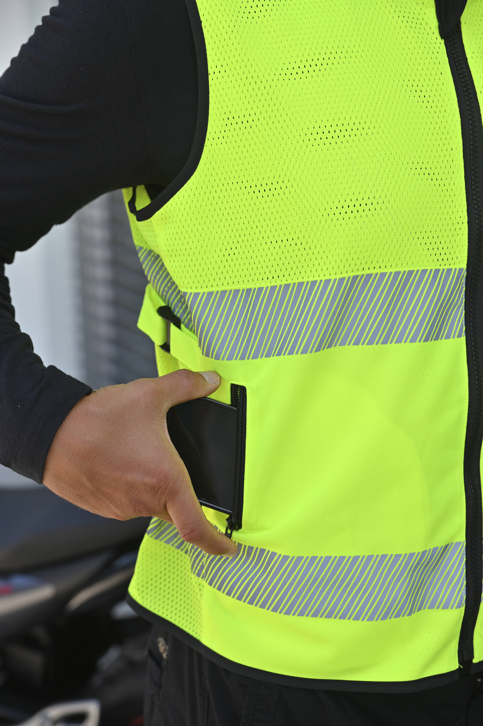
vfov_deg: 28.9
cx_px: 242
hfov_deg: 19.4
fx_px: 1411
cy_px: 363
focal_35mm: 70
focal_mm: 70
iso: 250
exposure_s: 1/1250
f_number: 4
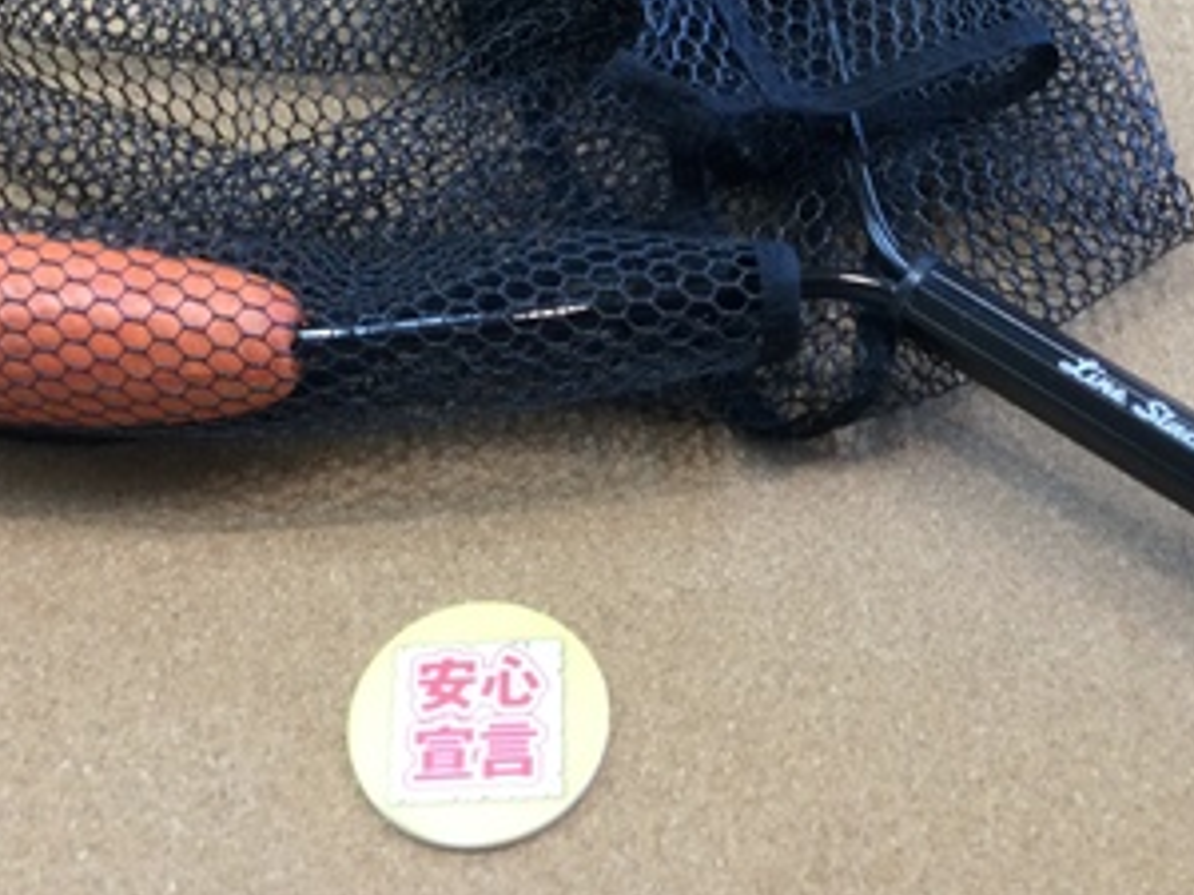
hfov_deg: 31.2
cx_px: 657
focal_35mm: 62
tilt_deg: -49.7
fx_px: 2139
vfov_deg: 23.3
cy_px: 175
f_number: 2.4
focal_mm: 3.3
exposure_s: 1/30
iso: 80
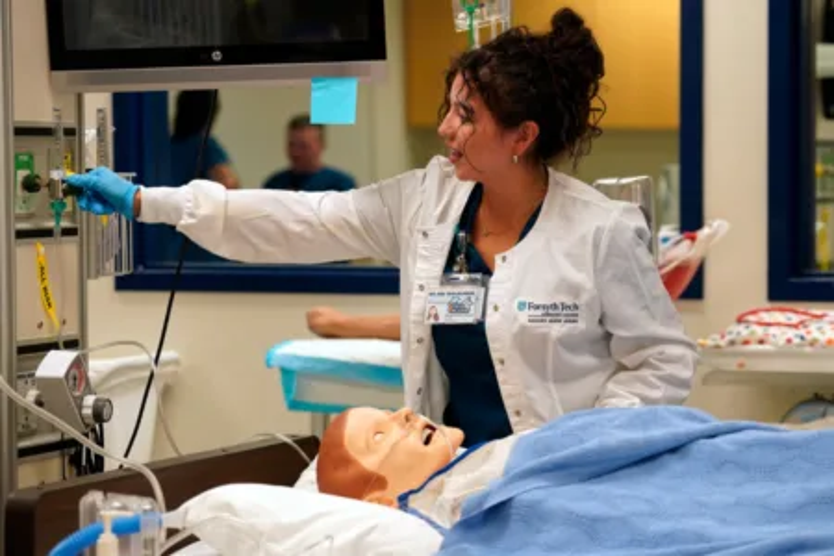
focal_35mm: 116
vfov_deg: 11.8
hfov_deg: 17.6
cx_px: 417
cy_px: 278
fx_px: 2687
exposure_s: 1/320
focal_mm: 116
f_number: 4.5
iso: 1600
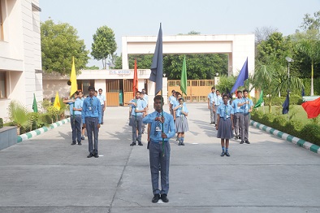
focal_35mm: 42
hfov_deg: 46.4
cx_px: 160
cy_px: 106
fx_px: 373
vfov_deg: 31.8
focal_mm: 28
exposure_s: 1/125
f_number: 16
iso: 400
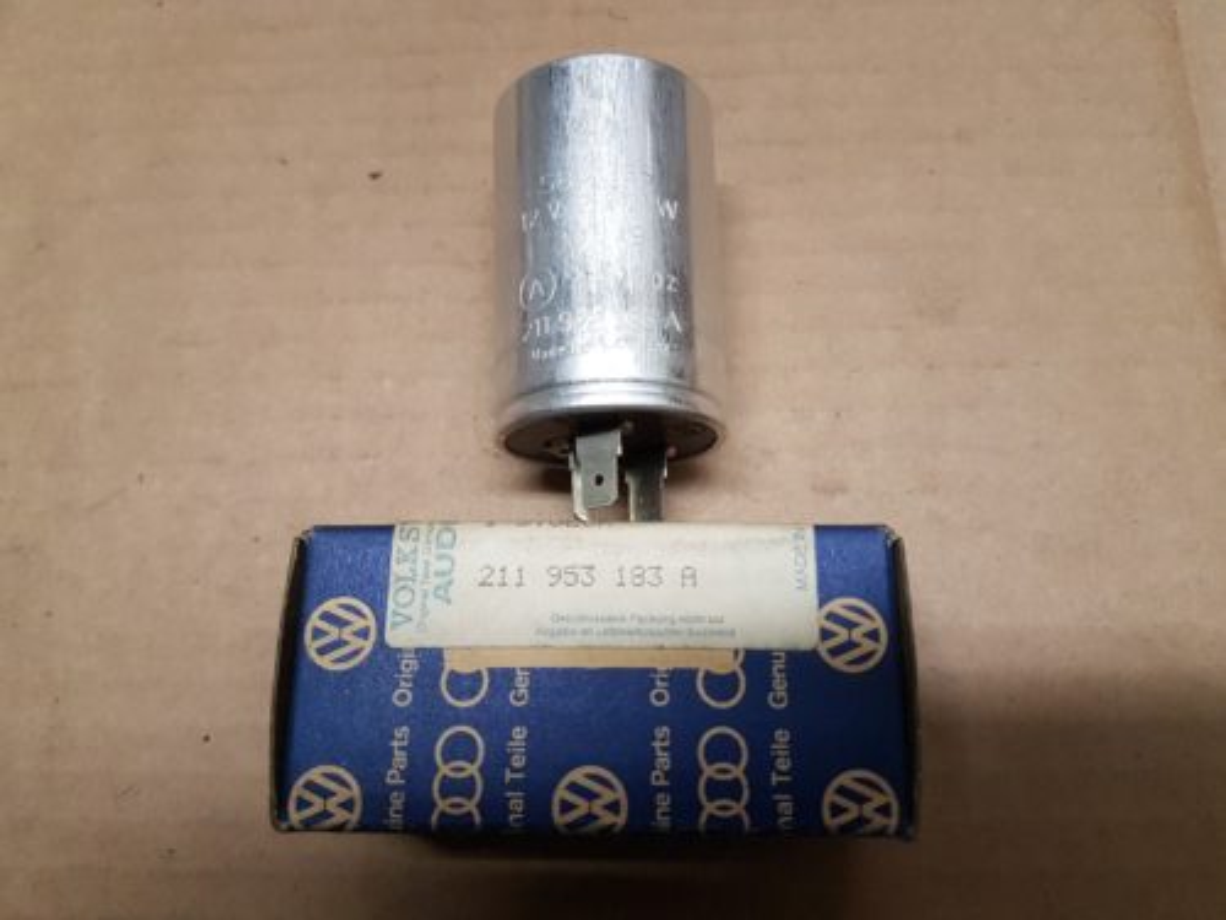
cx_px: 613
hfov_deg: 67.3
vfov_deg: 53.1
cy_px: 460
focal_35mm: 26
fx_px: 921
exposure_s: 1/50
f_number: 1.7
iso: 160
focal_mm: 4.2
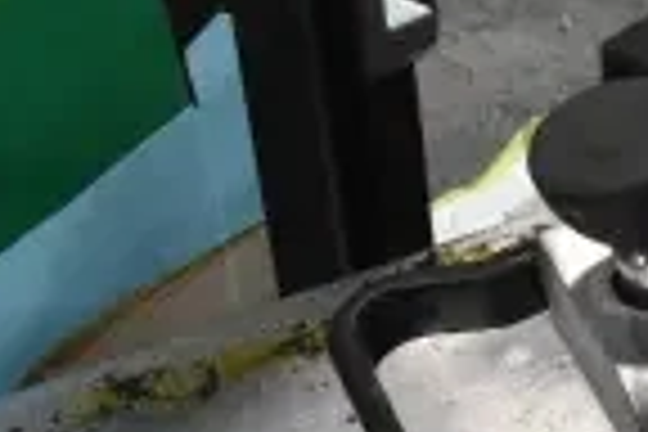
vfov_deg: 12.0
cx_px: 1274
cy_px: 263
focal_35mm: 114
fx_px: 2052
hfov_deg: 14.9
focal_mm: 18
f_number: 9
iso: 6400
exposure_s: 1/320
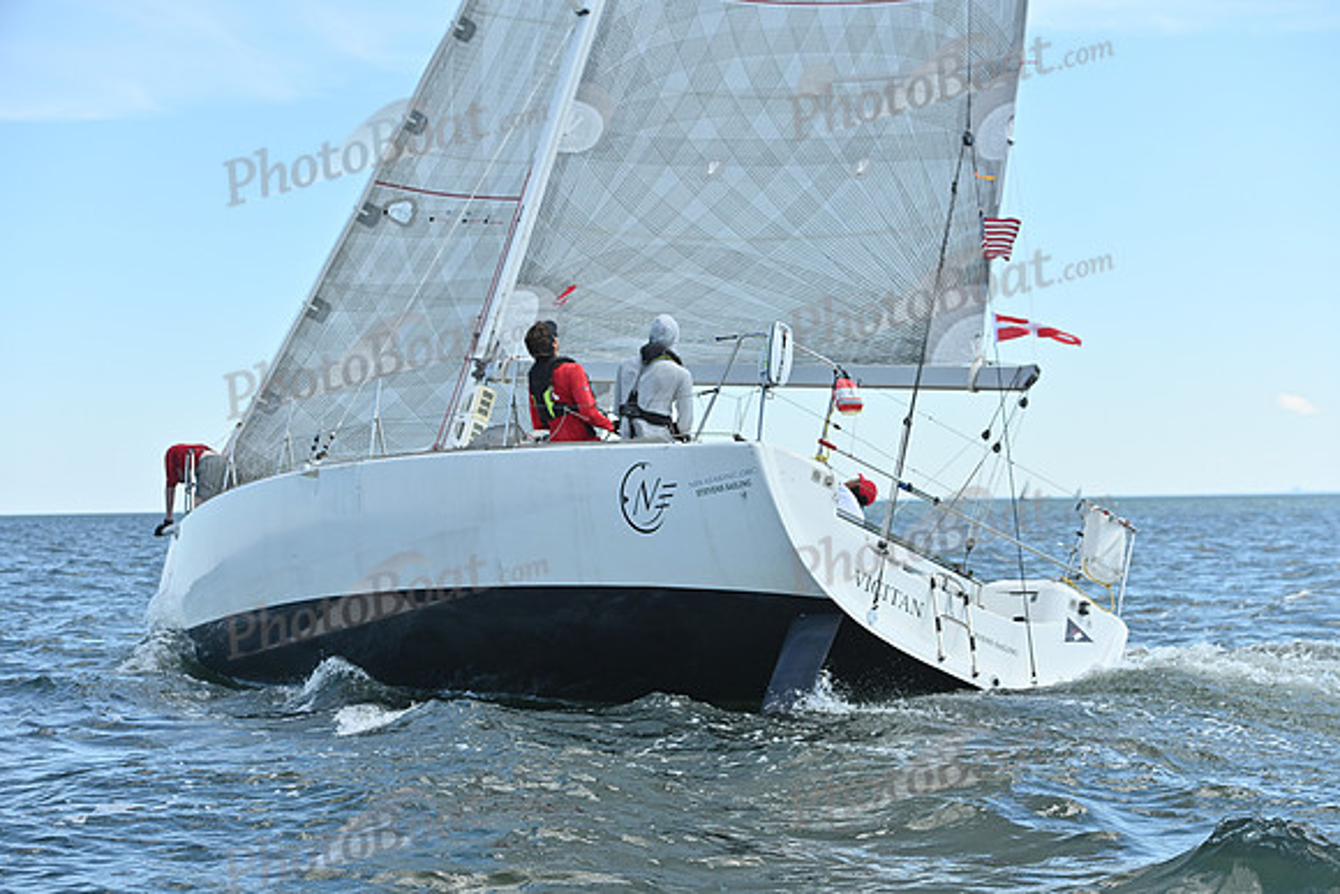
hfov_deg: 28.8
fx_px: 2606
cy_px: 447
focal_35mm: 70
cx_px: 670
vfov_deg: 19.5
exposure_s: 1/1250
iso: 250
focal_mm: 70
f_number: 5.6
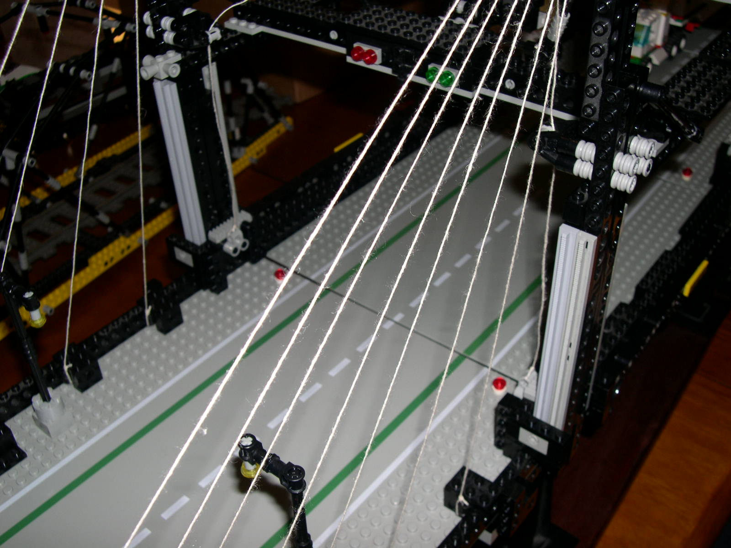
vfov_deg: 37.7
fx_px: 802
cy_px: 274
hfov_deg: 49.0
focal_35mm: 38
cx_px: 366
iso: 100
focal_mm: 8
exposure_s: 1/60
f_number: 7.6
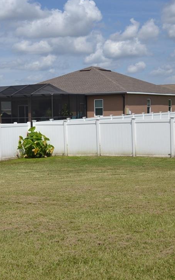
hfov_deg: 21.1
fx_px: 466
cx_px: 49
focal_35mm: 61
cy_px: 161
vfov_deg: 33.4
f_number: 3.5
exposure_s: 1/4000
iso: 220
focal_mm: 18
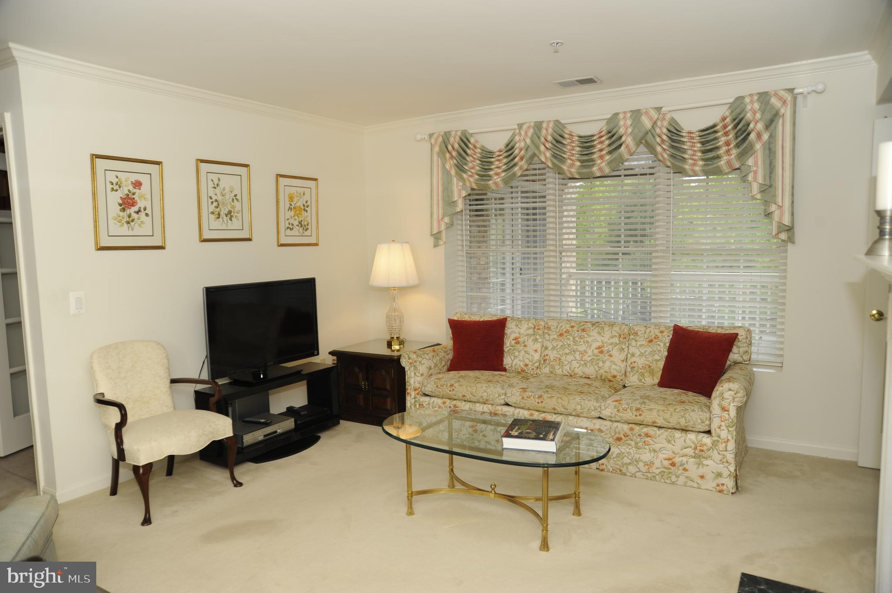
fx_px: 594
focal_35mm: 24
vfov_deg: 53.1
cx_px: 446
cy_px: 296
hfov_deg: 73.8
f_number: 5
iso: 200
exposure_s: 1/60
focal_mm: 24
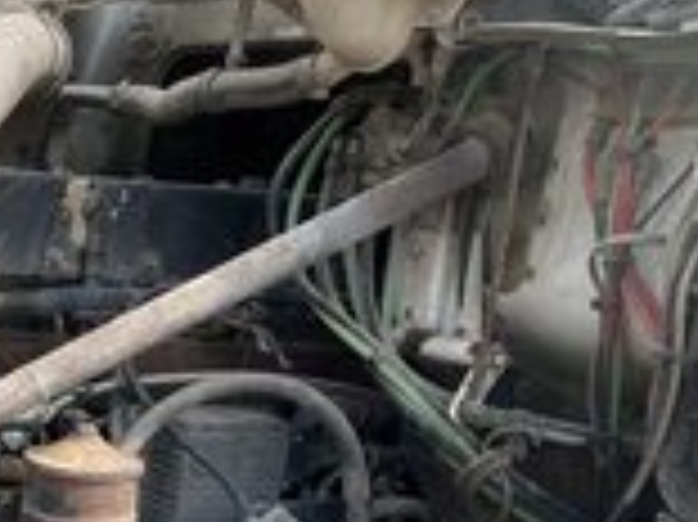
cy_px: 504
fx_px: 1511
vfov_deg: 19.1
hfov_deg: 23.4
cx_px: -171
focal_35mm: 75
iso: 25
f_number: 1.8
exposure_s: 1/580
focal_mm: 3
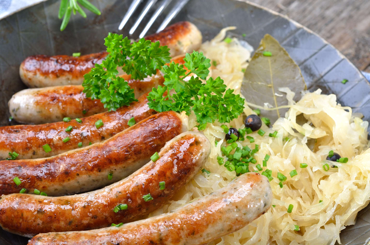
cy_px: 122
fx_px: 923
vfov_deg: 15.1
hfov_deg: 22.7
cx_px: 185
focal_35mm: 90
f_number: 13
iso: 100
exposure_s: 1/160
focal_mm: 60
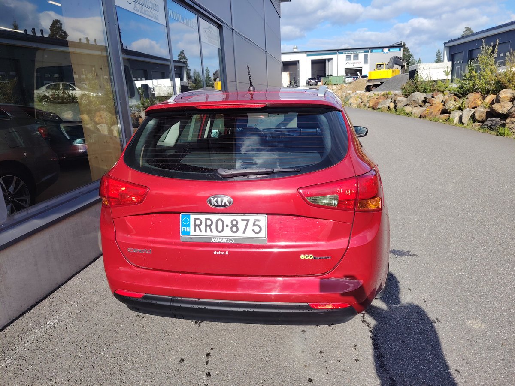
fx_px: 357
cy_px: 193
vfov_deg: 56.8
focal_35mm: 24
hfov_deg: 71.6
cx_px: 258
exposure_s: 1/649
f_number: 1.75
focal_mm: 5.25
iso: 100
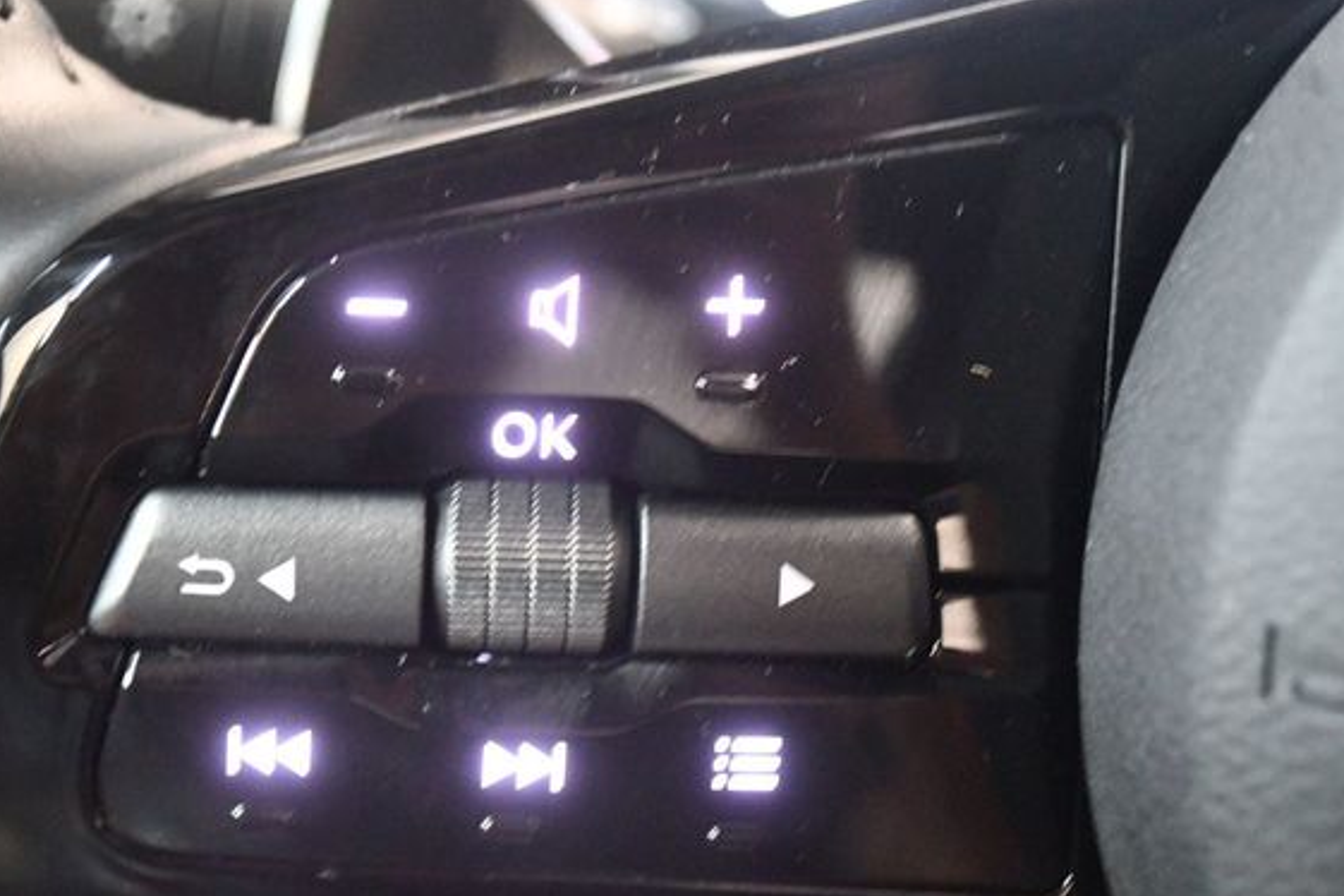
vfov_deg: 20.9
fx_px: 2426
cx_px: 599
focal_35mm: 65
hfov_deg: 30.9
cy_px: 458
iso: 12800
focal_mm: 38
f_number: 5
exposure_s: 1/25
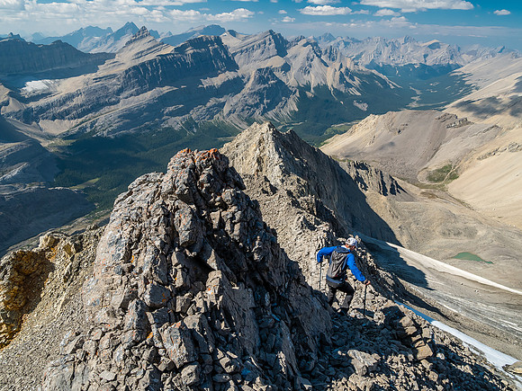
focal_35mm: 24
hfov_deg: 71.6
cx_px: 261
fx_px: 362
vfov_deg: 56.8
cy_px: 196
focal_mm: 12
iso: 200
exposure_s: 1/160
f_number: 8
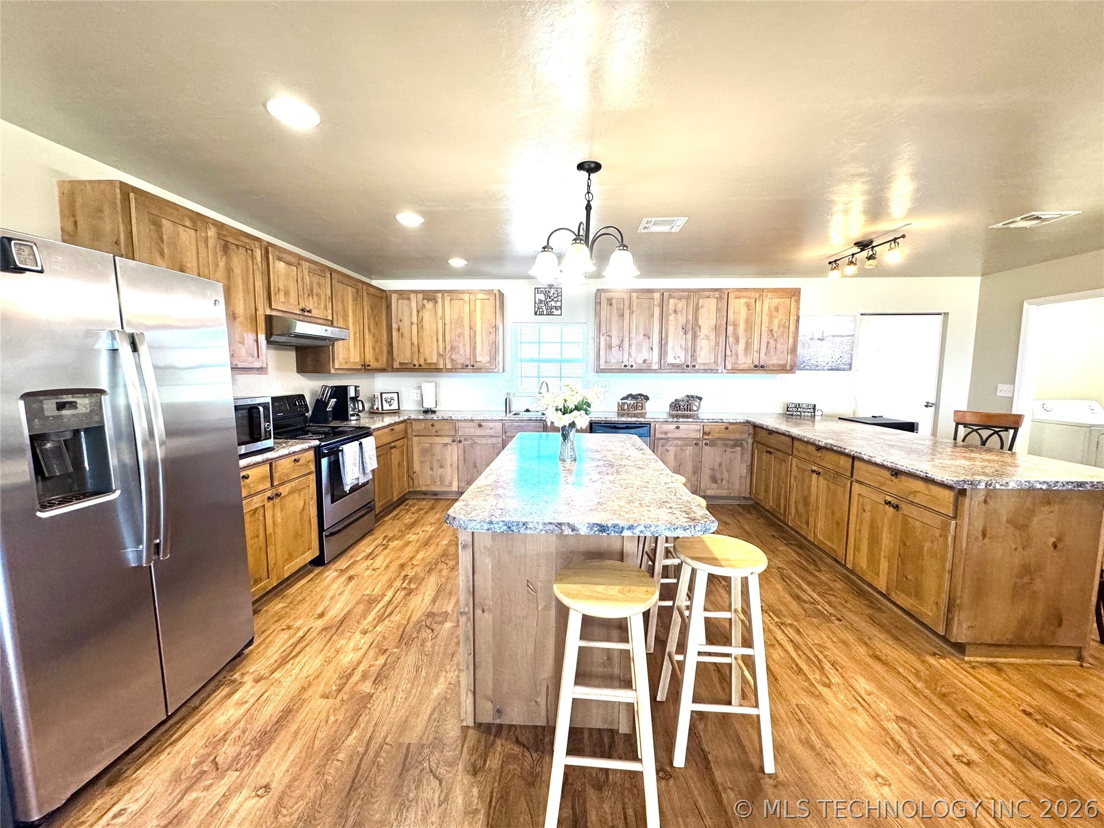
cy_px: 414
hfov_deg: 102.1
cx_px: 552
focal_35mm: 14
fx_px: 446
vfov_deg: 85.7
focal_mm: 2.22
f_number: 2.2
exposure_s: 1/120
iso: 250
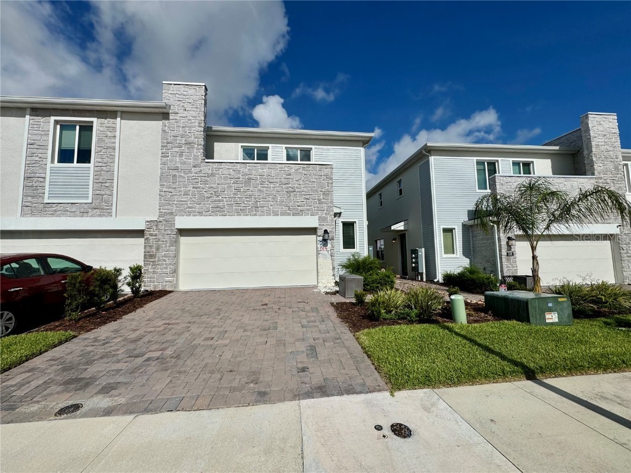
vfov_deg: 85.7
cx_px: 316
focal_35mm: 14
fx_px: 255
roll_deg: +0.4
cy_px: 236
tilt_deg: +4.8
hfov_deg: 102.1
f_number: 2.2
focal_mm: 2.22
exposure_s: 1/5650
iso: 32
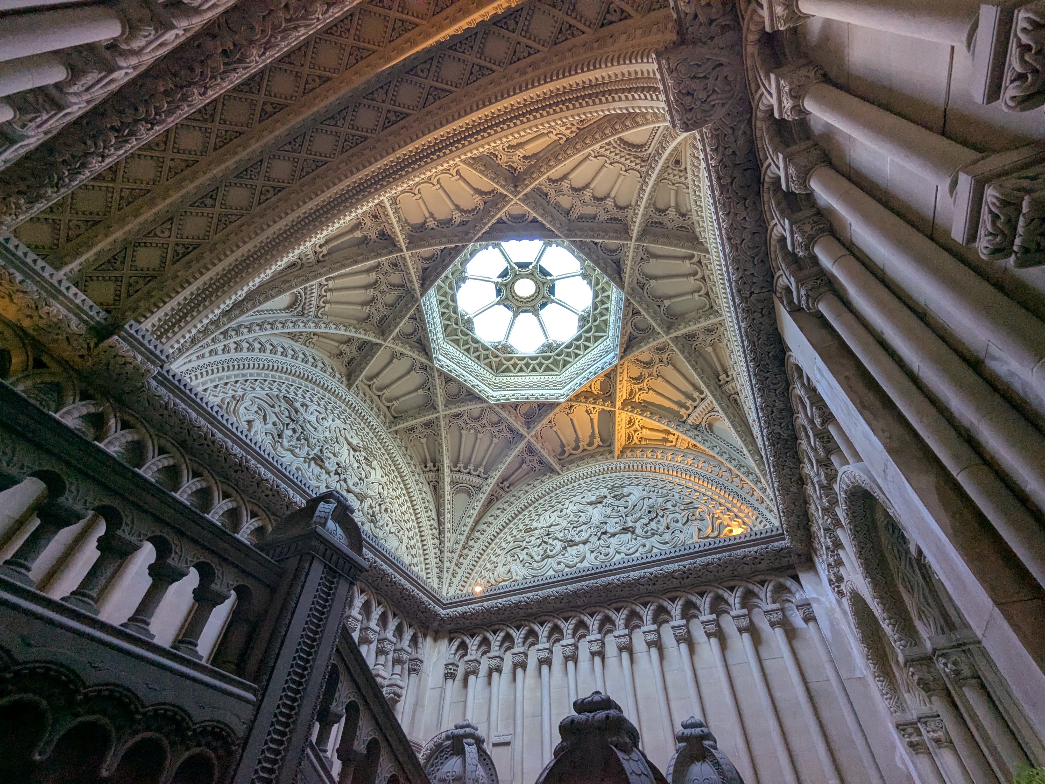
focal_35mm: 16
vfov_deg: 78.1
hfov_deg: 94.5
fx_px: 483
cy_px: 392
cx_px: 522
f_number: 2.2
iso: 84
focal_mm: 2.35
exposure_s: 1/50
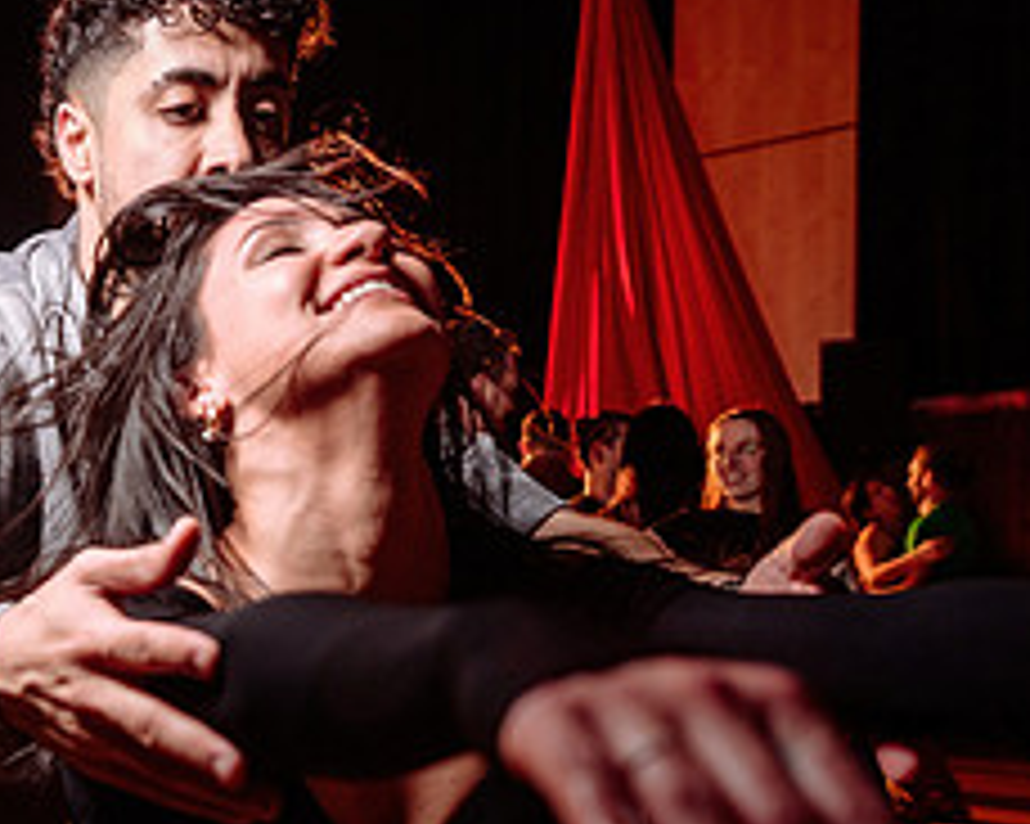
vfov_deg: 26.4
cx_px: 27
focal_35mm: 57
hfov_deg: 30.9
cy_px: 597
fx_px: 1737
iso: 1250
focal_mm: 24
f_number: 2.8
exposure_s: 1/40
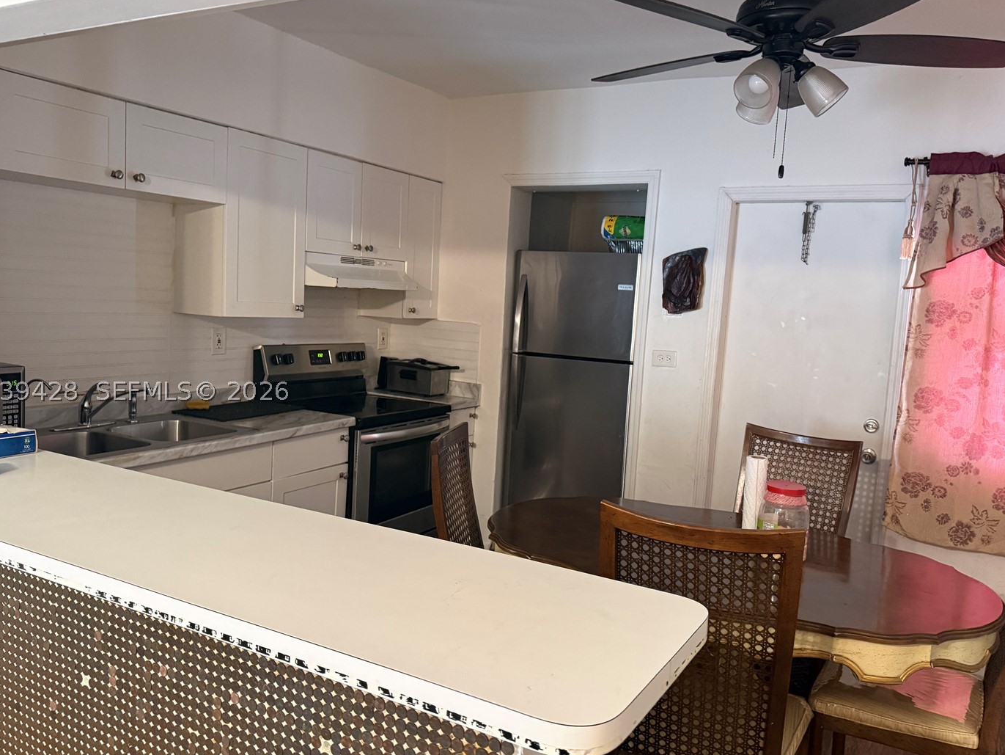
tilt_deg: -5.6
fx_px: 813
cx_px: 514
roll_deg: -2.8
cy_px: 391
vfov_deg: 49.8
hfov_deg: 63.4
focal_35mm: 28
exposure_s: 1/60
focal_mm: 6.76
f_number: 1.78
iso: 500
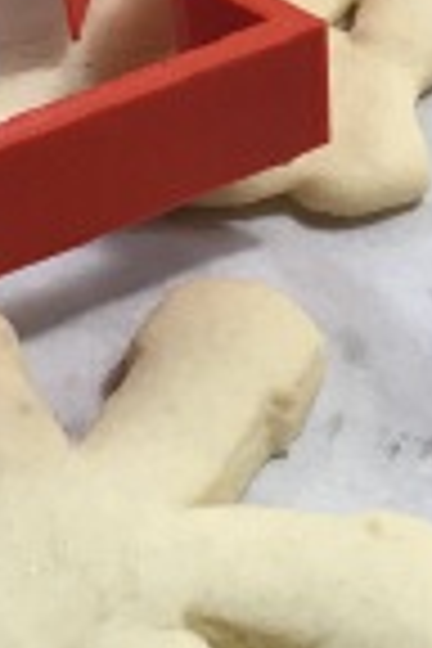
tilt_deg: -49.3
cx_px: 385
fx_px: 1944
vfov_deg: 18.8
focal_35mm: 108
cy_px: 180
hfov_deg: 12.6
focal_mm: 3.99
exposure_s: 1/30
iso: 25
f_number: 1.8
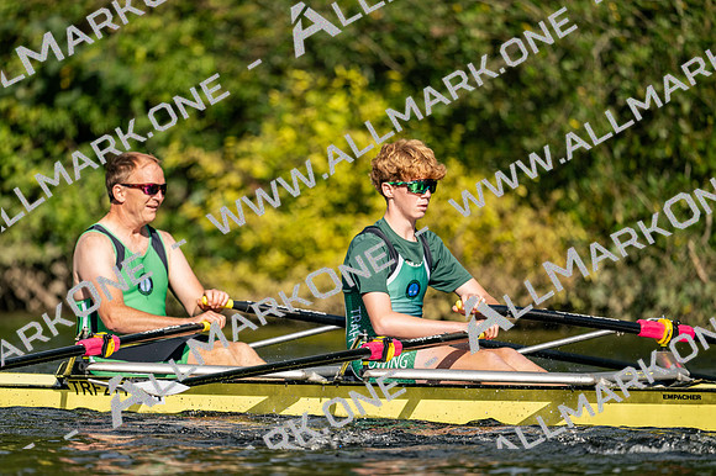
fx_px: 7953
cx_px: 358
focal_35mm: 400
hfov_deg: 5.2
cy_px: 238
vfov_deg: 3.4
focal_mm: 400
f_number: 4.5
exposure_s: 1/2500
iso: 220
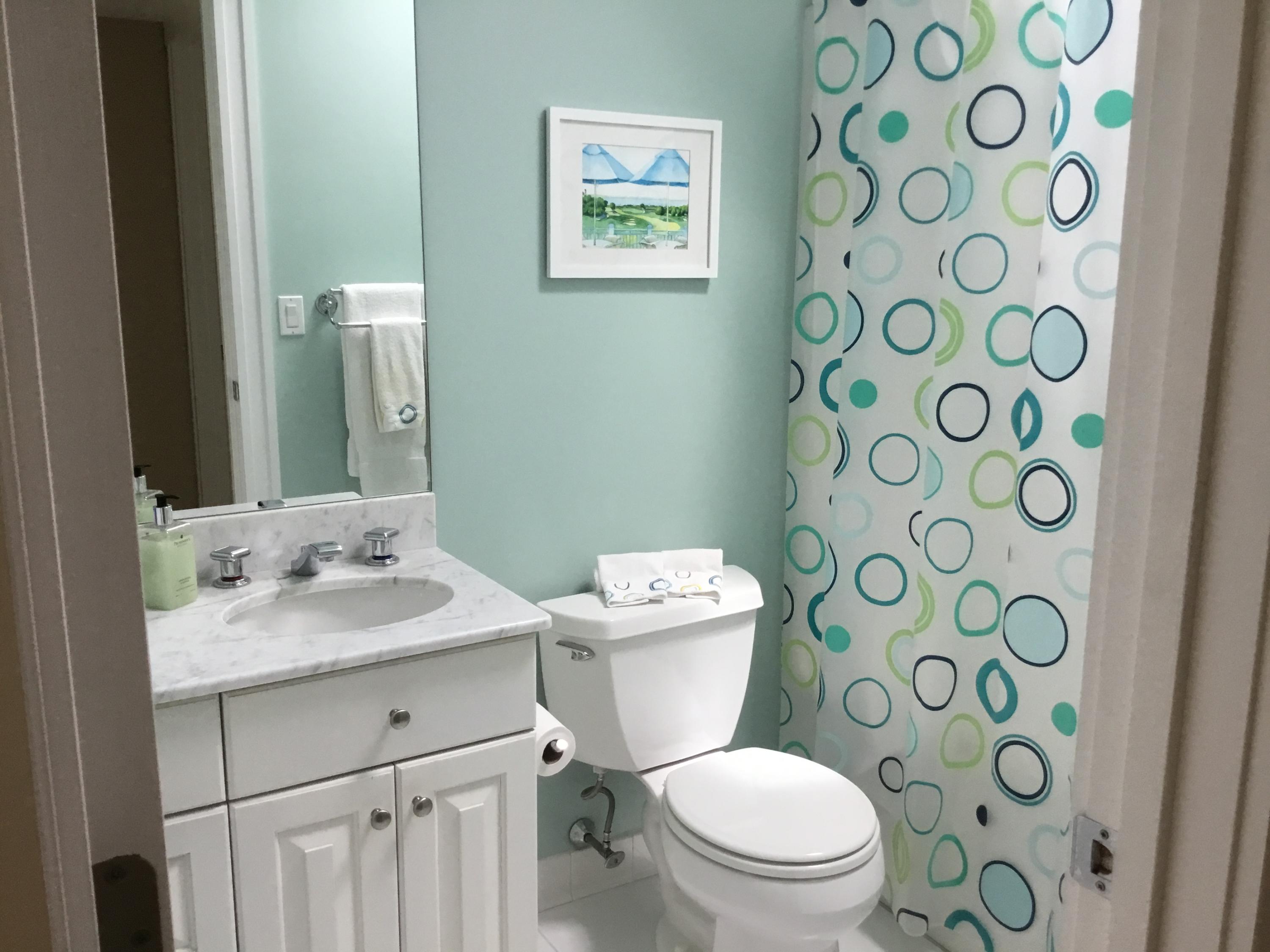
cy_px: 476
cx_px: 635
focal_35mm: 31
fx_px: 1137
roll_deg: +0.3
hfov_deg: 58.4
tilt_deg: -12.3
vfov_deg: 45.4
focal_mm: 3.3
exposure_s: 1/30
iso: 32
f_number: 2.4
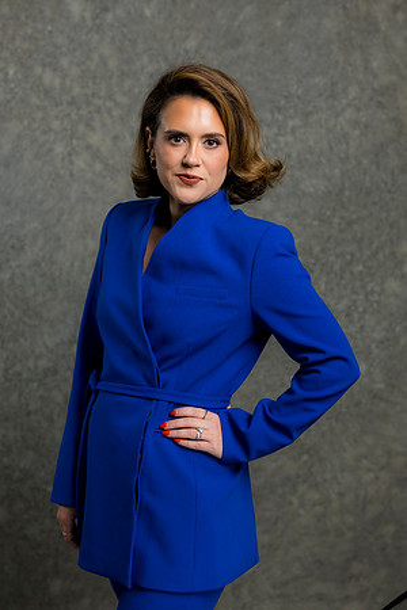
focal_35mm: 85
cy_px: 305
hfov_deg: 16.1
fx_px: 1441
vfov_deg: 23.9
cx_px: 204
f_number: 5
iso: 125
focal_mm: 85
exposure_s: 1/200
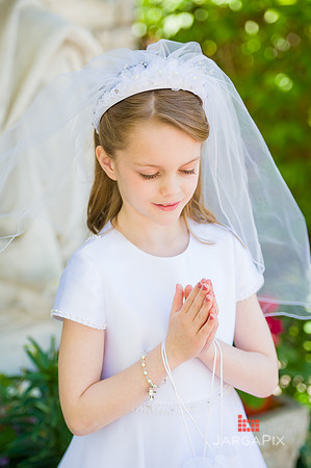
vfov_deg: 20.8
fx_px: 1273
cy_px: 234
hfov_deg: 13.9
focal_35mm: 98
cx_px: 156
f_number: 3.2
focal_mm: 98
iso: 200
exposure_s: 1/500
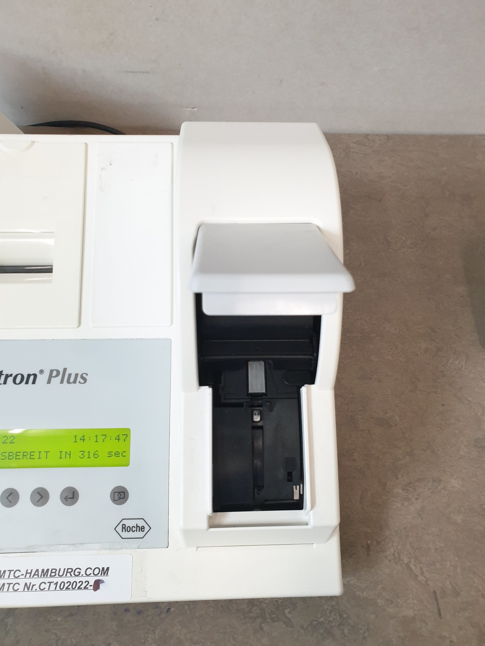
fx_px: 486
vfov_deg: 67.3
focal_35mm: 26
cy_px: 323
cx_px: 242
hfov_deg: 53.1
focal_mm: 4.3
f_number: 2.4
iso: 320
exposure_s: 1/50
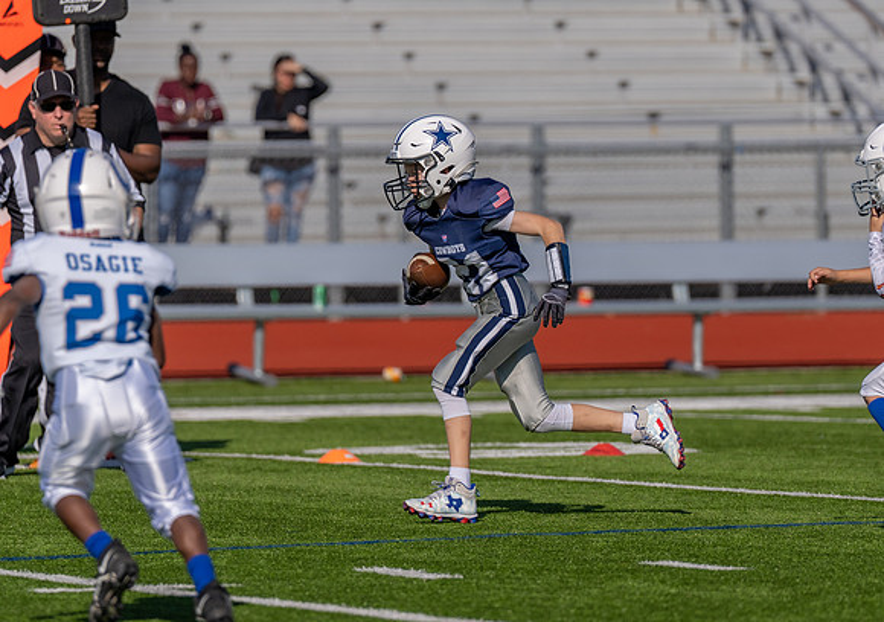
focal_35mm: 364
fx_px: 9088
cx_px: 436
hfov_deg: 5.6
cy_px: 263
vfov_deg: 3.9
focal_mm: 200
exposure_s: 1/5000
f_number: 3.2
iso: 160
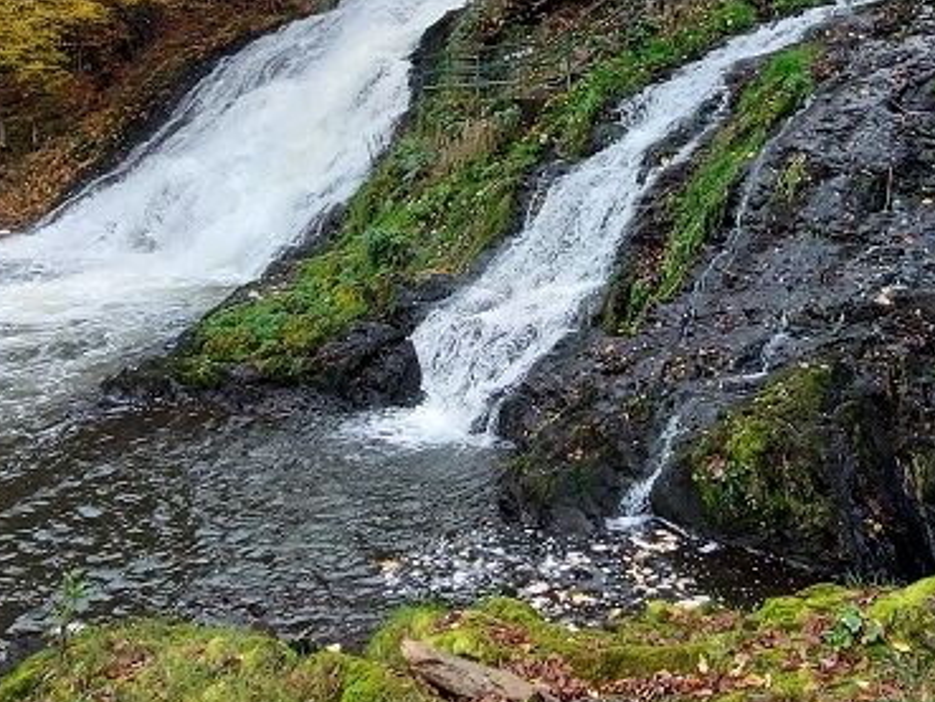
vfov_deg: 41.5
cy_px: 56
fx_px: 838
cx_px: 590
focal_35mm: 31
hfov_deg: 57.5
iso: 50
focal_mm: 1.74
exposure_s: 1/260
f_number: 2.2
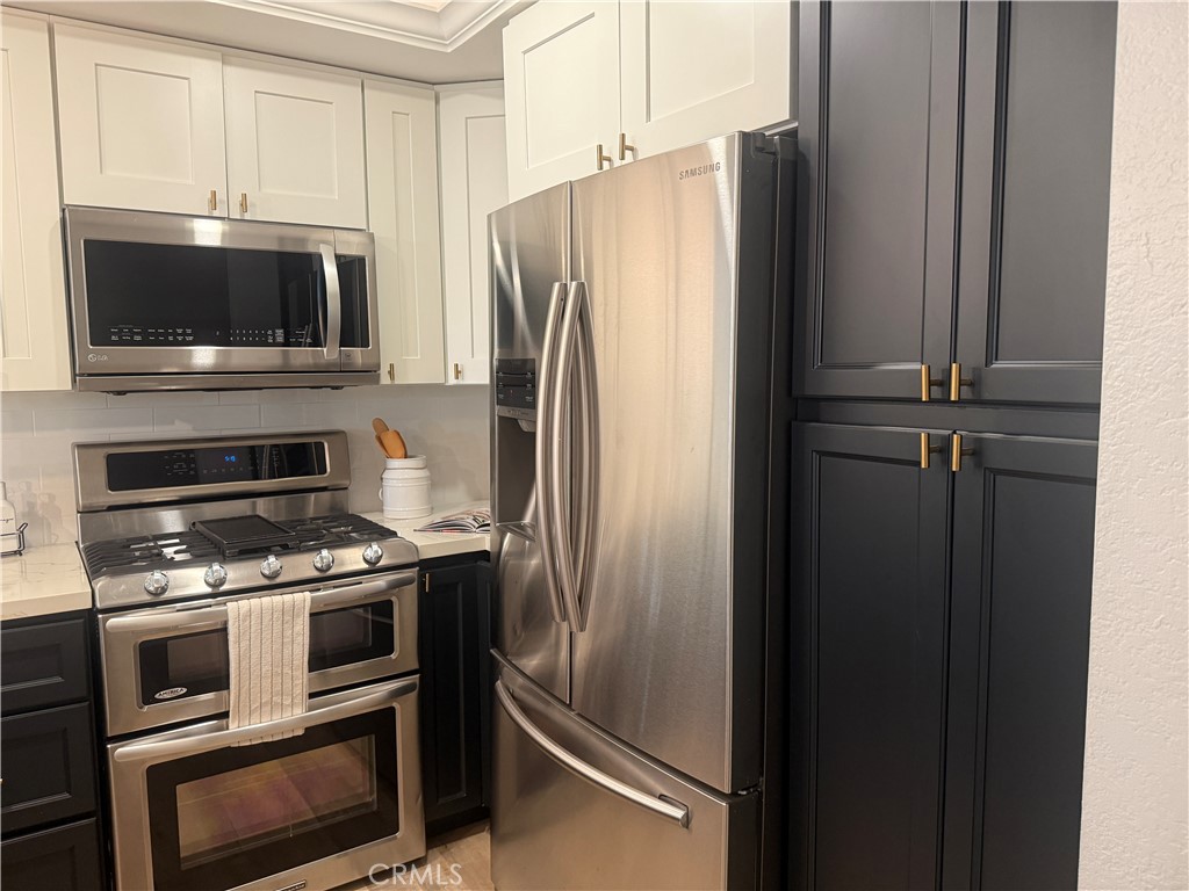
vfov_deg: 56.8
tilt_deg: -5.3
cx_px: 594
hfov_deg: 71.6
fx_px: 824
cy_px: 446
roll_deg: +1.2
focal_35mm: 24
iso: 250
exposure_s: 1/60
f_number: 1.78
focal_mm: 6.76
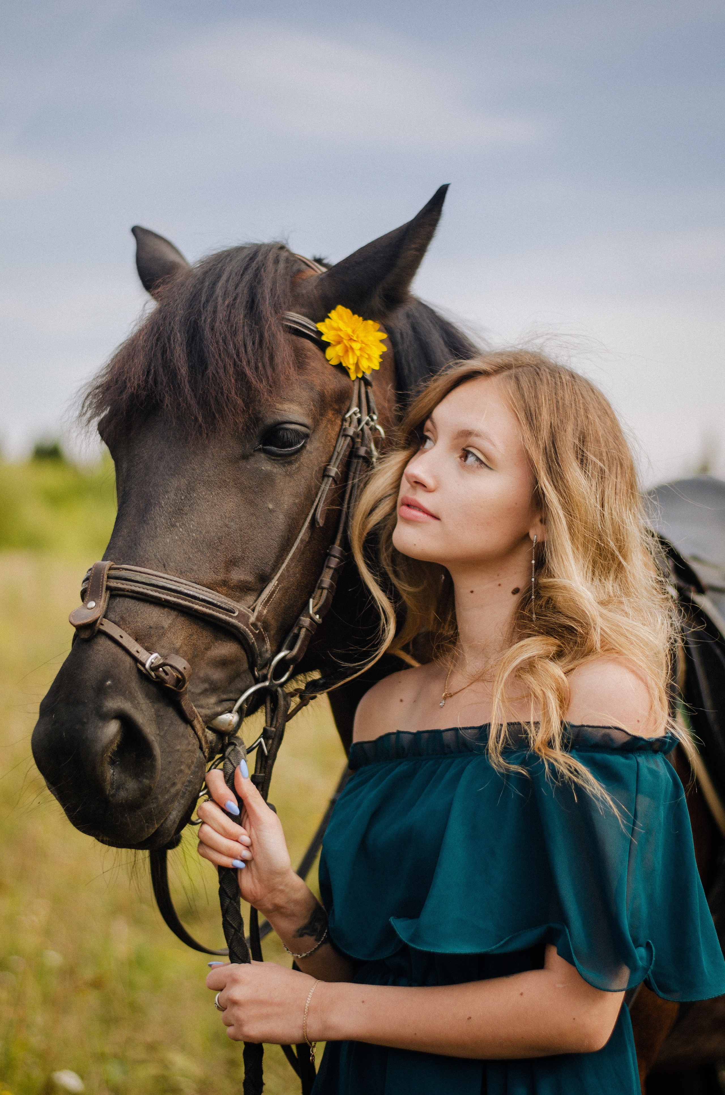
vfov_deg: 27.0
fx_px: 2276
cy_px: 548
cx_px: 362
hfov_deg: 18.1
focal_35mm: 75
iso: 100
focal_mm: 50
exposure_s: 1/1000
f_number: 1.8
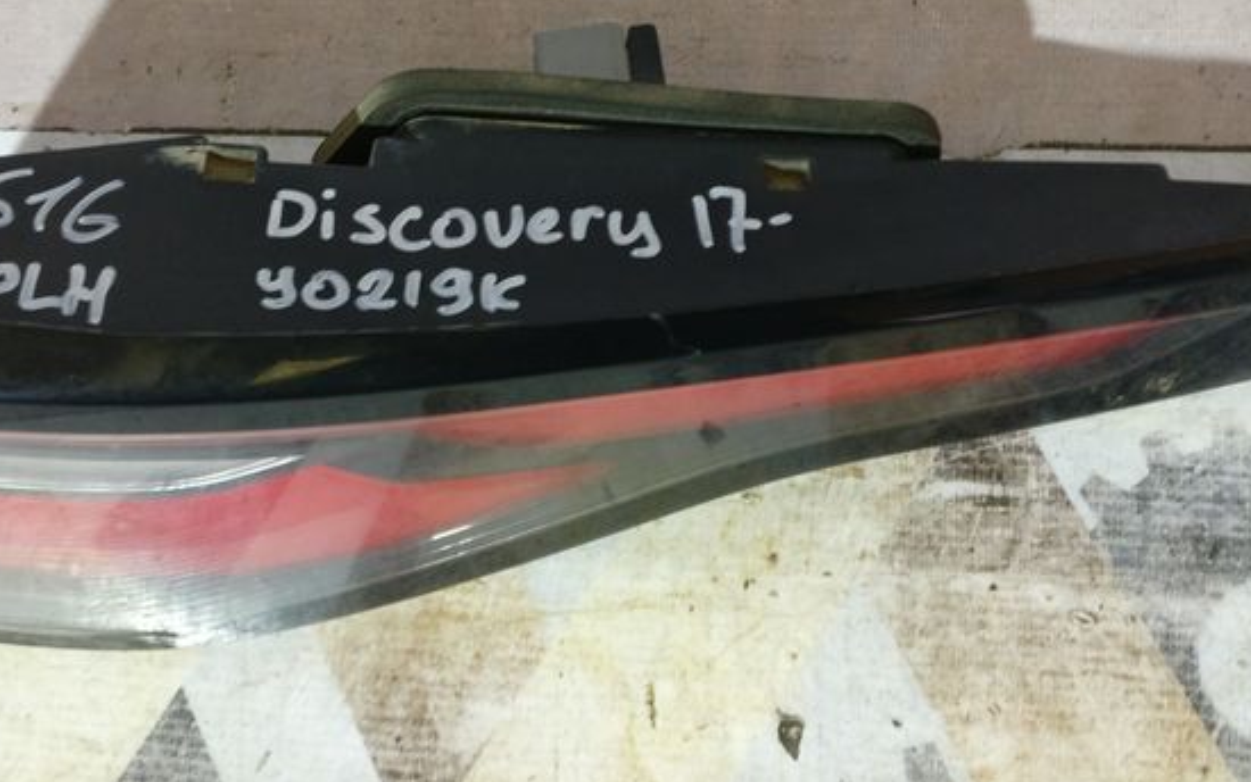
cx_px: 591
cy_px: 191
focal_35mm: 54
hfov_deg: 37.5
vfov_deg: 23.7
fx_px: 1841
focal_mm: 4.26
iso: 800
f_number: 2
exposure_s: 1/20
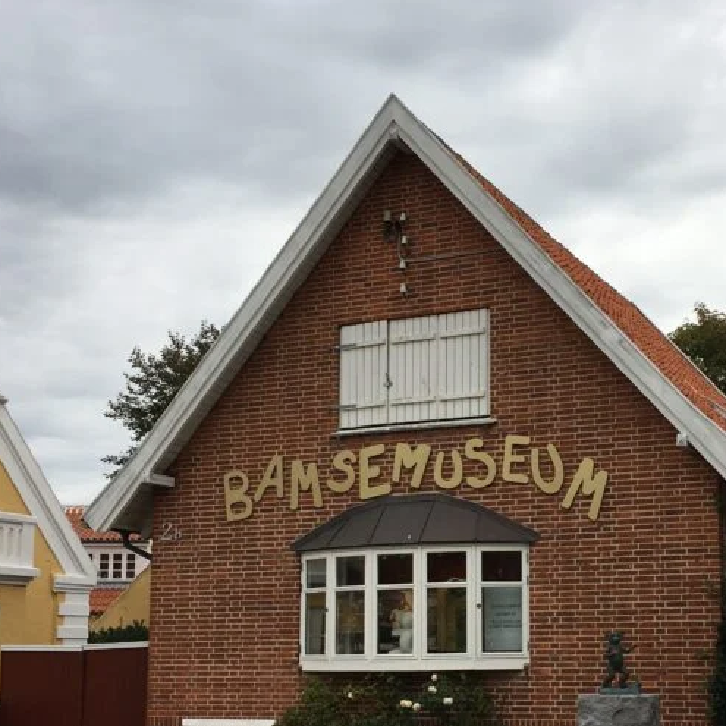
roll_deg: +0.1
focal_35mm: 53
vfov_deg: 31.9
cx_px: 518
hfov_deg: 31.8
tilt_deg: +7.1
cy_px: 502
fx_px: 1258
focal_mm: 4.15
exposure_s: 1/499
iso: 25
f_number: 2.2
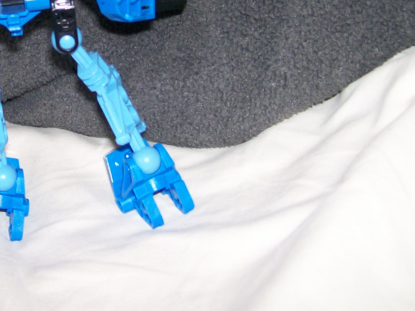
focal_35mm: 71
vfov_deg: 20.3
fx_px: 851
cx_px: 32
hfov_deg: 26.4
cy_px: 30
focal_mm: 6
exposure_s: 1/64
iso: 80
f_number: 2.7
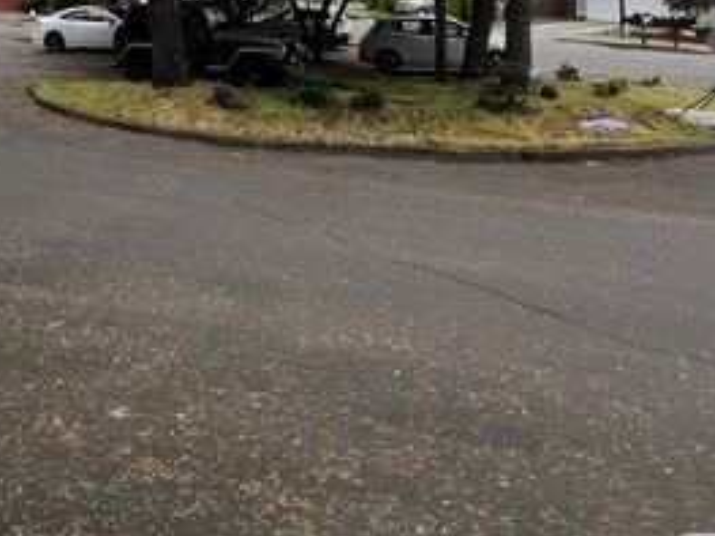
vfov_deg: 36.9
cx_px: 211
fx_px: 681
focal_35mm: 33
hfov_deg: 53.7
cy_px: -38
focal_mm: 1.57
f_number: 1.8
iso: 32
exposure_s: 1/139
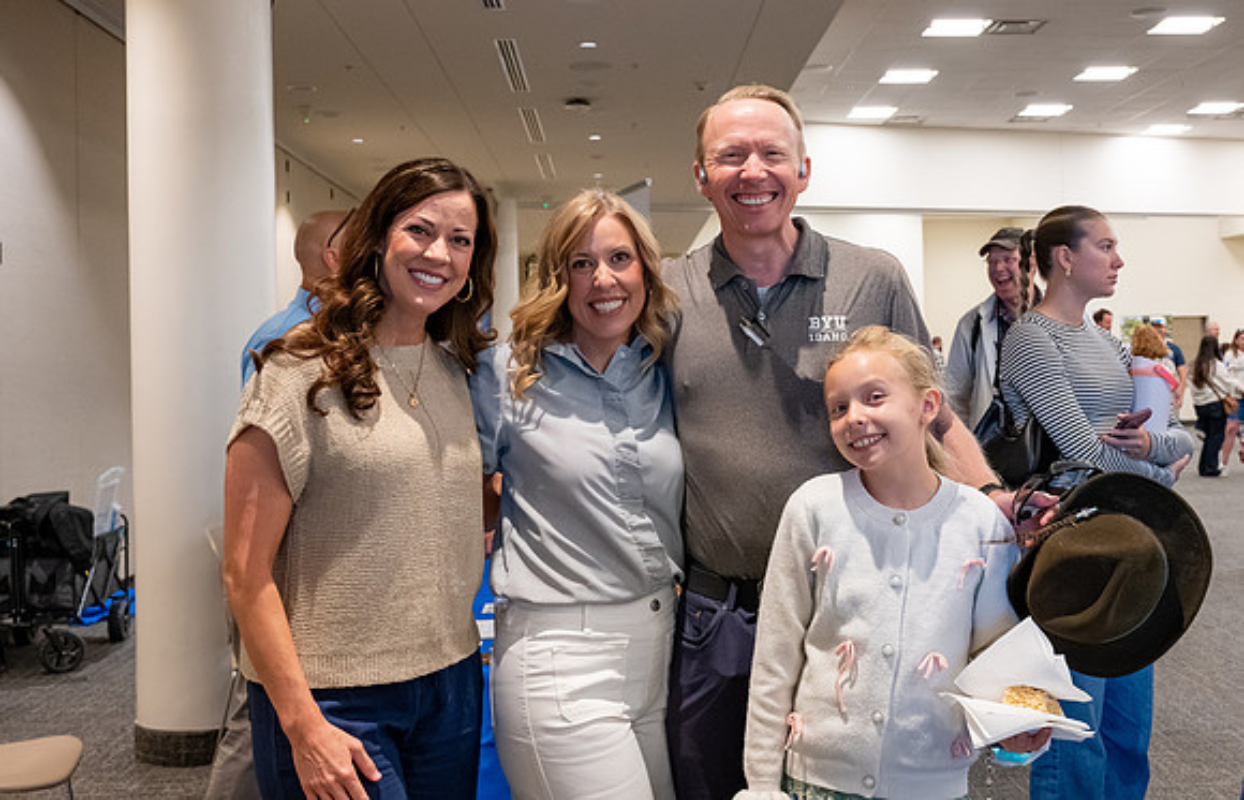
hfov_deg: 47.8
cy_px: 339
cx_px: 673
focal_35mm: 41
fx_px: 1402
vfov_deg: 31.8
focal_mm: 33
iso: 5000
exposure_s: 1/200
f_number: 6.3
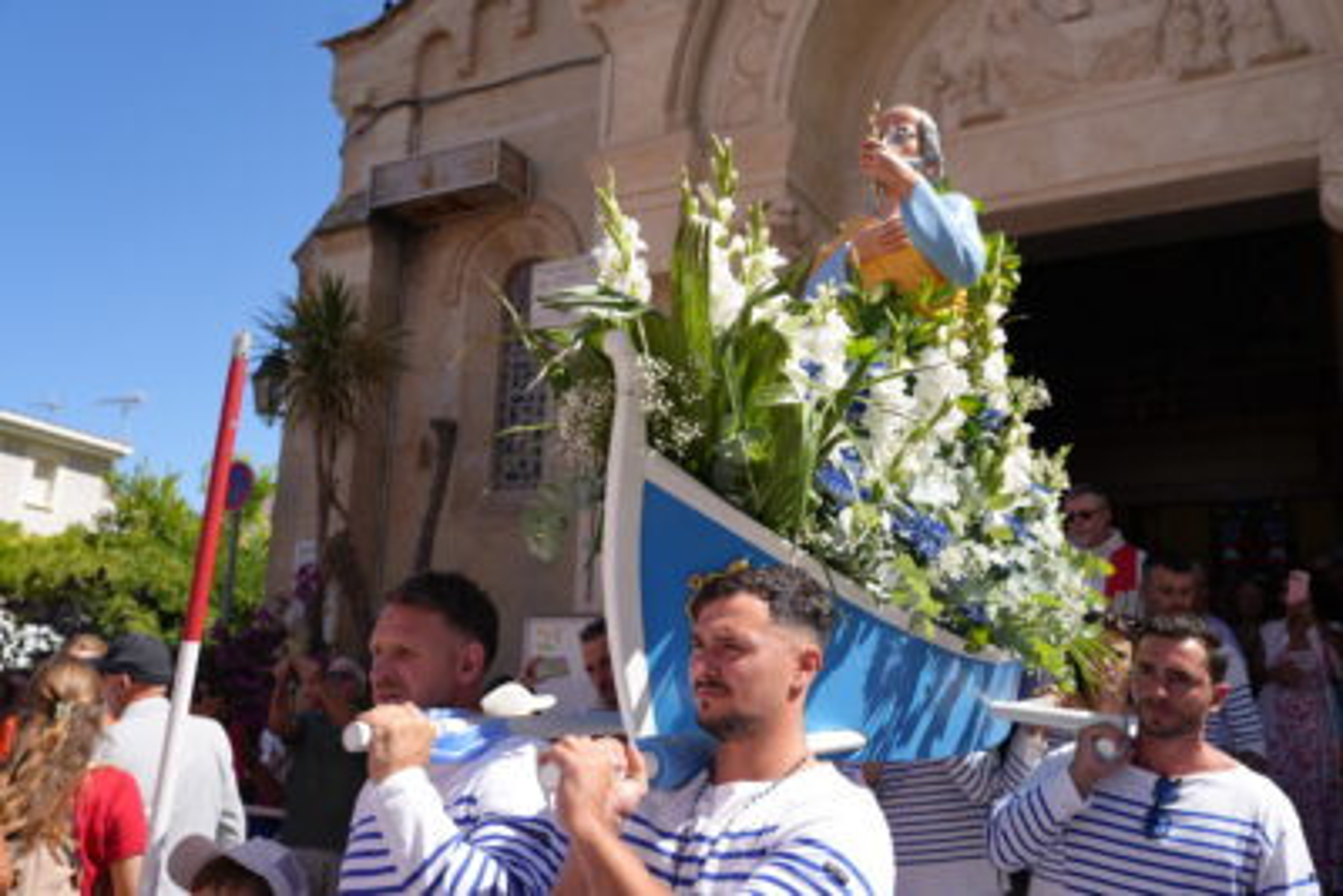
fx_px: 1045
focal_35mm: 28
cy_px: 448
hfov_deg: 65.5
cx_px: 672
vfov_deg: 46.4
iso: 100
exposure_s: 1/500
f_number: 4.5
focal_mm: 28
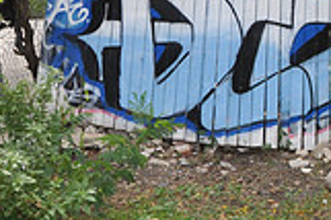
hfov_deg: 16.3
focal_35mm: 114
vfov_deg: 12.0
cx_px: 506
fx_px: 1045
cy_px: 42
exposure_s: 1/200
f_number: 8
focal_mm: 21
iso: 200
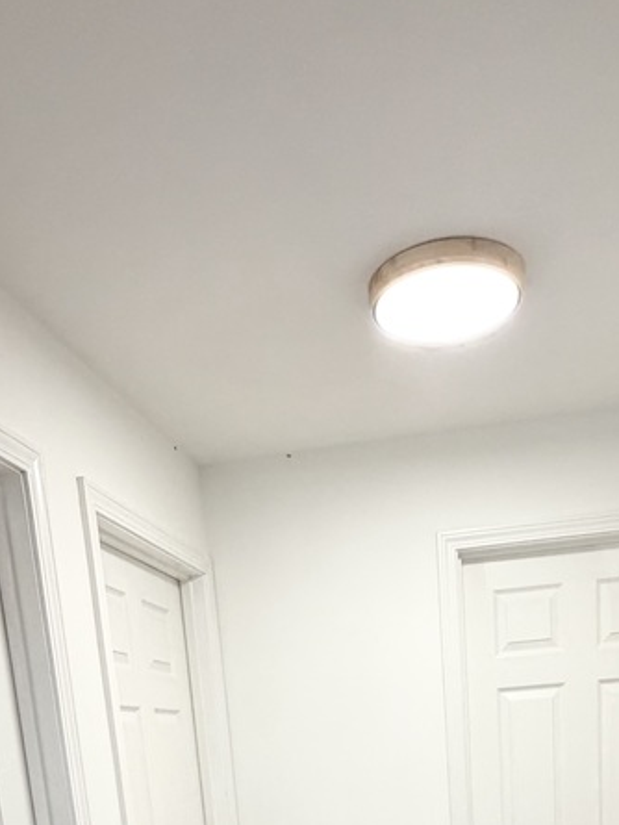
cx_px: 343
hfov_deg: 41.8
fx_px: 810
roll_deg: +3.4
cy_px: 903
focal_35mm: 34
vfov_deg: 42.6
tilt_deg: -10.7
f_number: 2.2
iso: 320
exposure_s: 1/120
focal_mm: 2.22
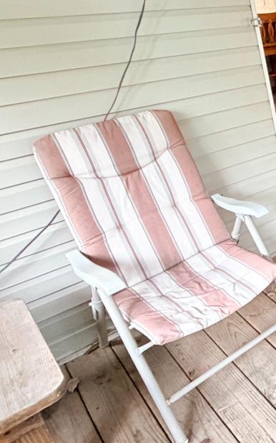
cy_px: 124
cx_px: 502
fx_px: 433
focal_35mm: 36
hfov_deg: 21.7
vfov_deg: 52.2
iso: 400
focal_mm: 2.22
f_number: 2.2
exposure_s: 1/60
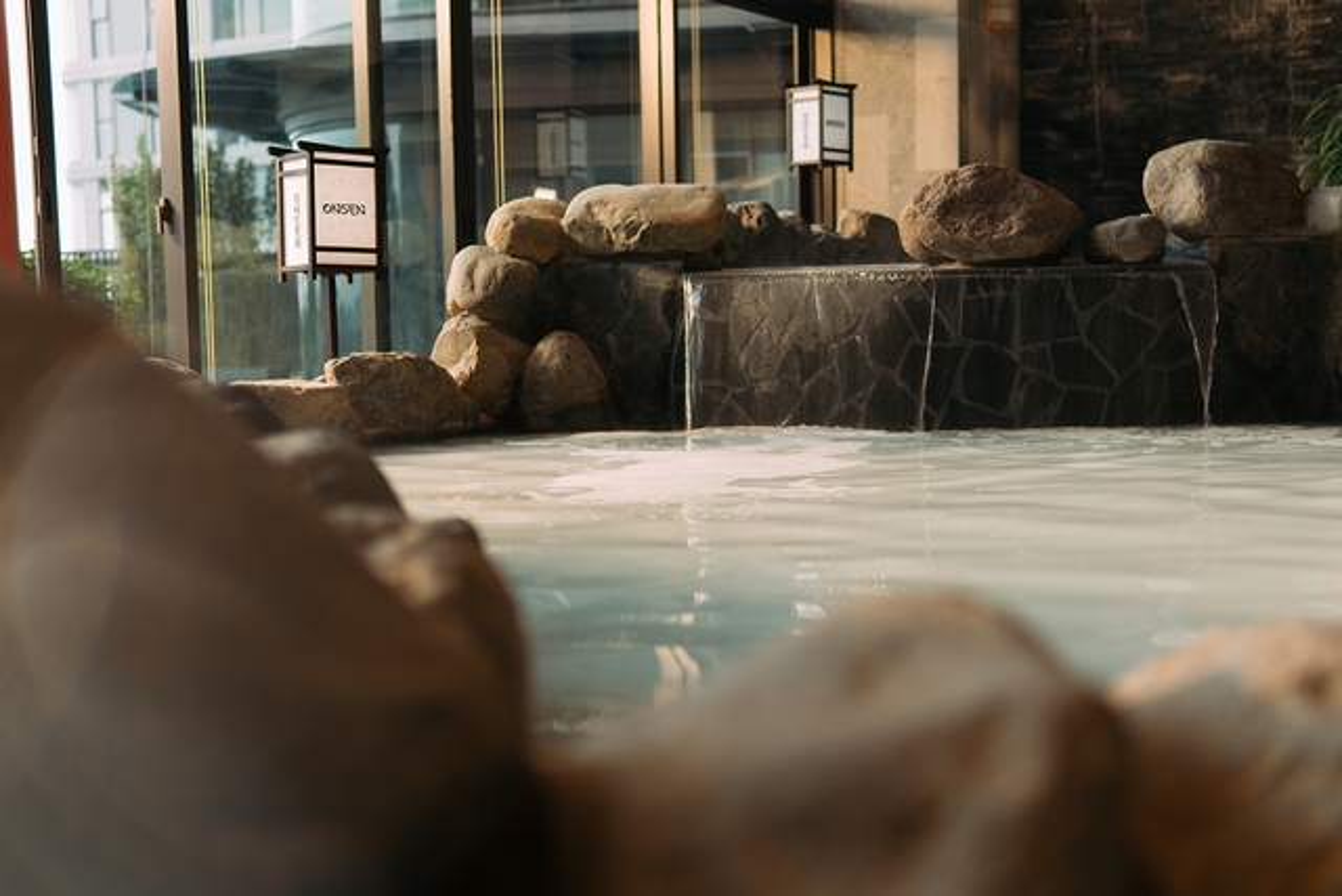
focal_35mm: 45
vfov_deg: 29.9
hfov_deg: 43.6
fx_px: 1678
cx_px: 671
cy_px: 448
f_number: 1.6
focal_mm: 30
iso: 100
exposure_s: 1/100
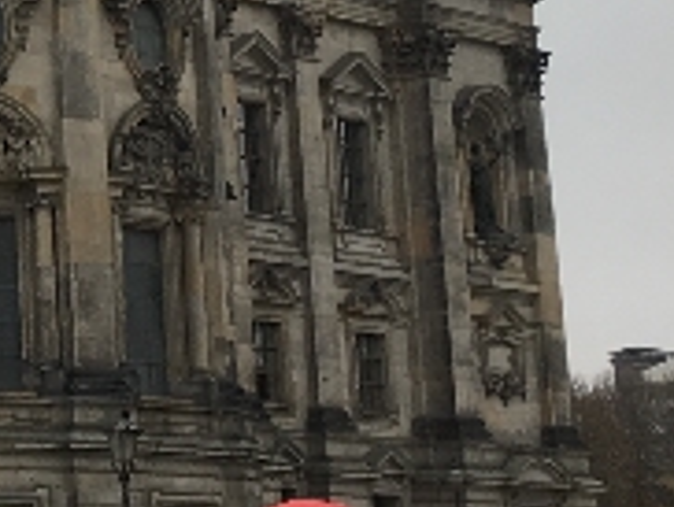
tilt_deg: +15.9
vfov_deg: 9.1
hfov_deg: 11.4
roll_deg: -0.6
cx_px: -607
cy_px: -289
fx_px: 3100
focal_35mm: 159
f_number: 2.2
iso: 25
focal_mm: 4.15
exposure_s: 1/104
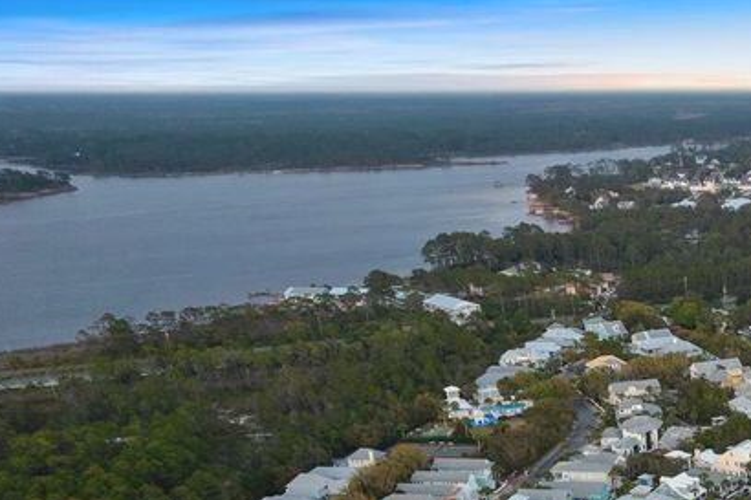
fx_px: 1147
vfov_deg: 22.7
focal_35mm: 55
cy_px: 593
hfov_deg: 30.8
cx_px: 896
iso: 100
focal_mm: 8.38
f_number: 2.8
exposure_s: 1/30
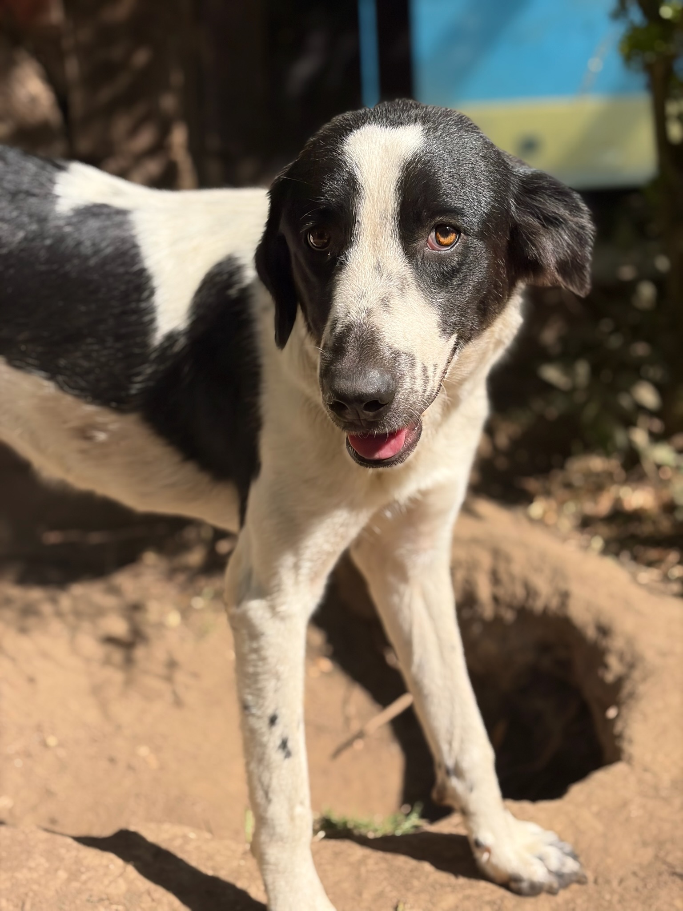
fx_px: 1368
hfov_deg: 28.0
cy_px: 456
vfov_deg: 36.8
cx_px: 342
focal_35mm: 52
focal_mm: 5.96
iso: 40
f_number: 1.6
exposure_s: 1/2994
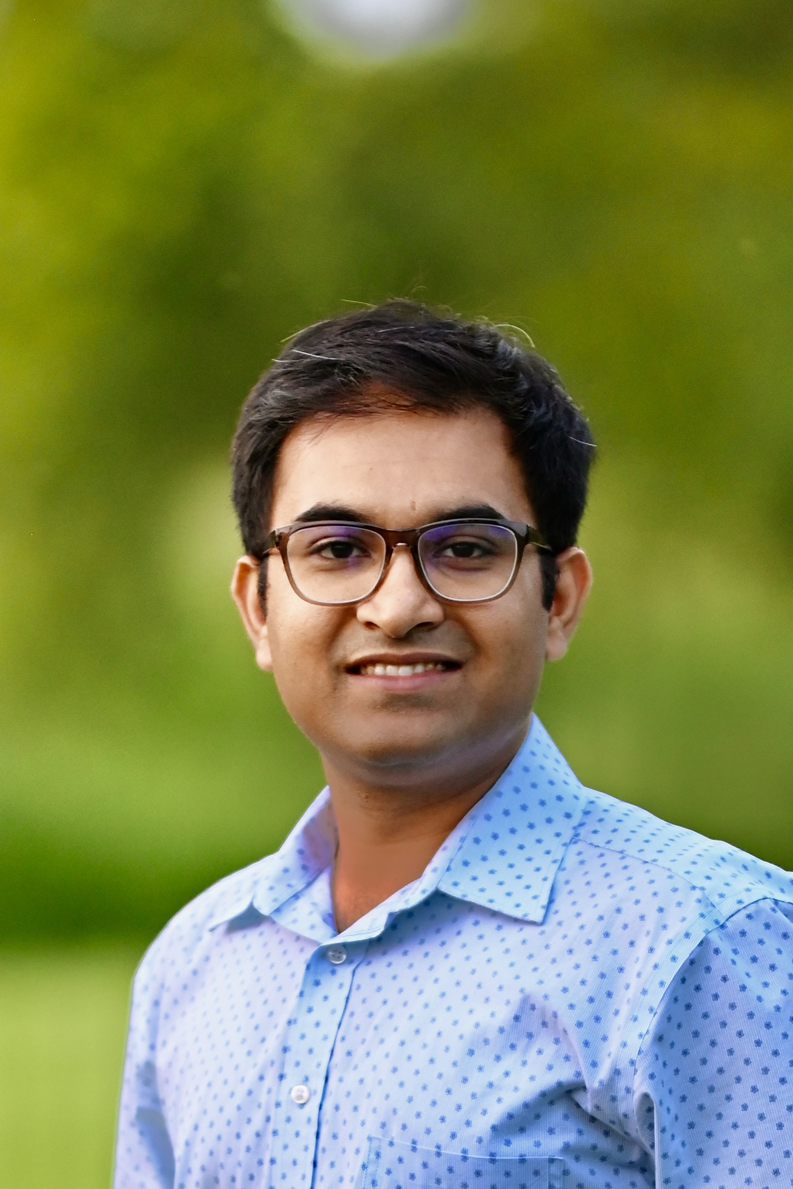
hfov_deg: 10.2
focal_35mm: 135
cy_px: 594
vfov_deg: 15.2
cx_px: 396
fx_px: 4460
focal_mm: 135
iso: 1000
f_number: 1.8
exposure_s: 1/160
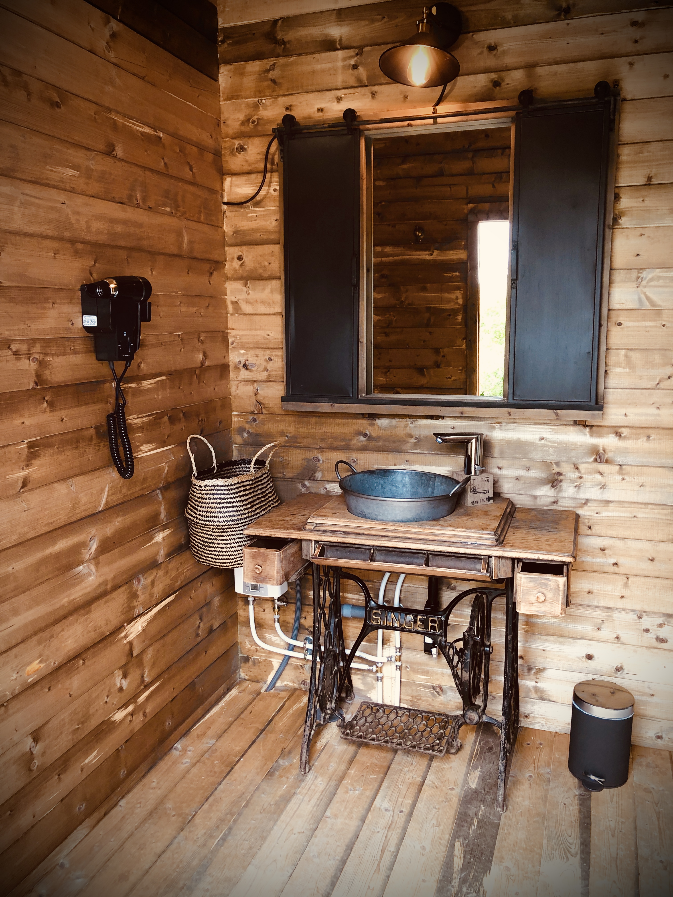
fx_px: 726
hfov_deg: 49.7
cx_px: 336
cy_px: 448
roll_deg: +1.1
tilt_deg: -8.7
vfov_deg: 63.4
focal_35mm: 28
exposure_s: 1/30
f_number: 1.8
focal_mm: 3.99
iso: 25
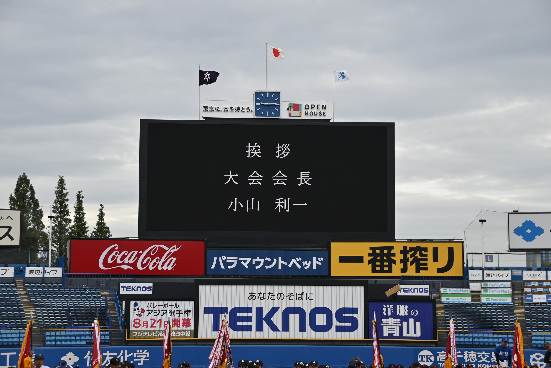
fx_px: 1287
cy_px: 184
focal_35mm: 84
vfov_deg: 16.3
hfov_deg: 24.2
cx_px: 276
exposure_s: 1/320
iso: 100
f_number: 6.3
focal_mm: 56
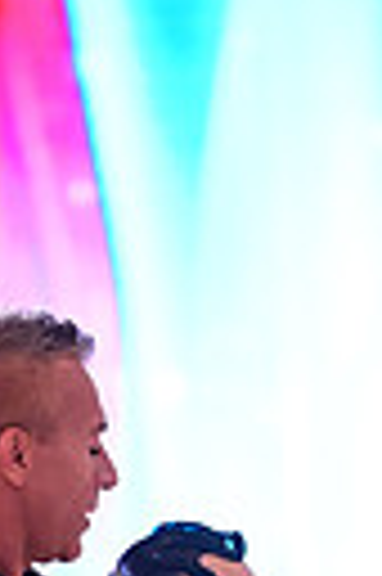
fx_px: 12256
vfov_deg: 2.7
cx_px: 72
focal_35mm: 768
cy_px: 1044
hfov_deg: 1.8
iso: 2000
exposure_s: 1/250
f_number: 2.8
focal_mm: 170
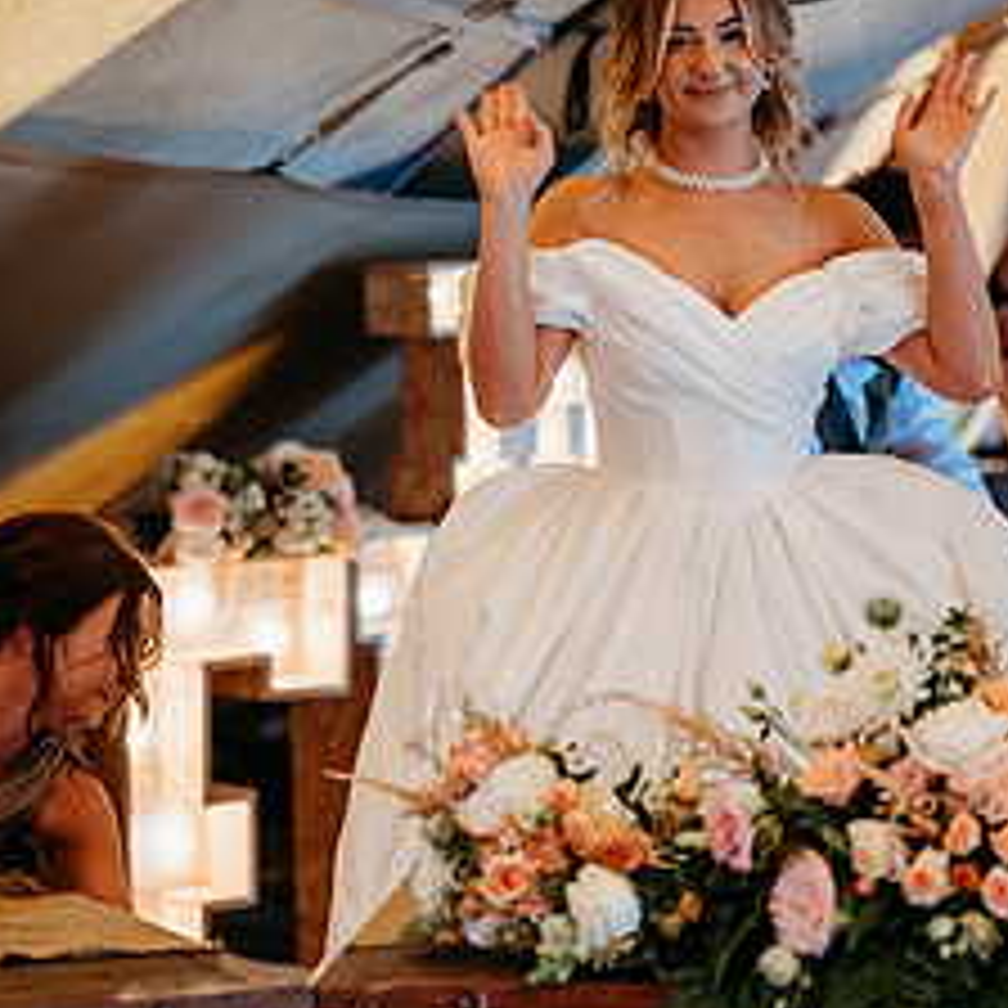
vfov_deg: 12.0
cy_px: 675
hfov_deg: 12.0
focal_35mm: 145
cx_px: 562
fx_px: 4777
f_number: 1.8
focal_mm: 85
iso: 500
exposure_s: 1/200
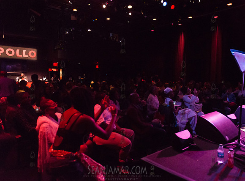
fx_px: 185
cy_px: 88
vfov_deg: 52.1
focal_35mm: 26
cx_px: 139
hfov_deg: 66.8
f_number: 2.8
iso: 4000
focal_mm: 24
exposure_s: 1/160
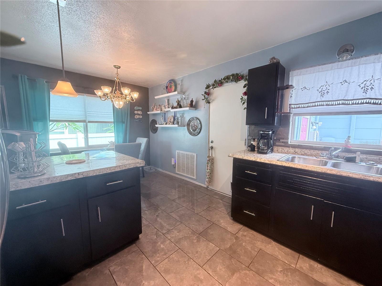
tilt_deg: -5.9
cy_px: 143
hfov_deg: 102.1
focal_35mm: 14
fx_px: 154
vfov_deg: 85.7
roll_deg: -0.5
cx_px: 191
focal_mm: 2.22
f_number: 2.2
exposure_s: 1/120
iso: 320
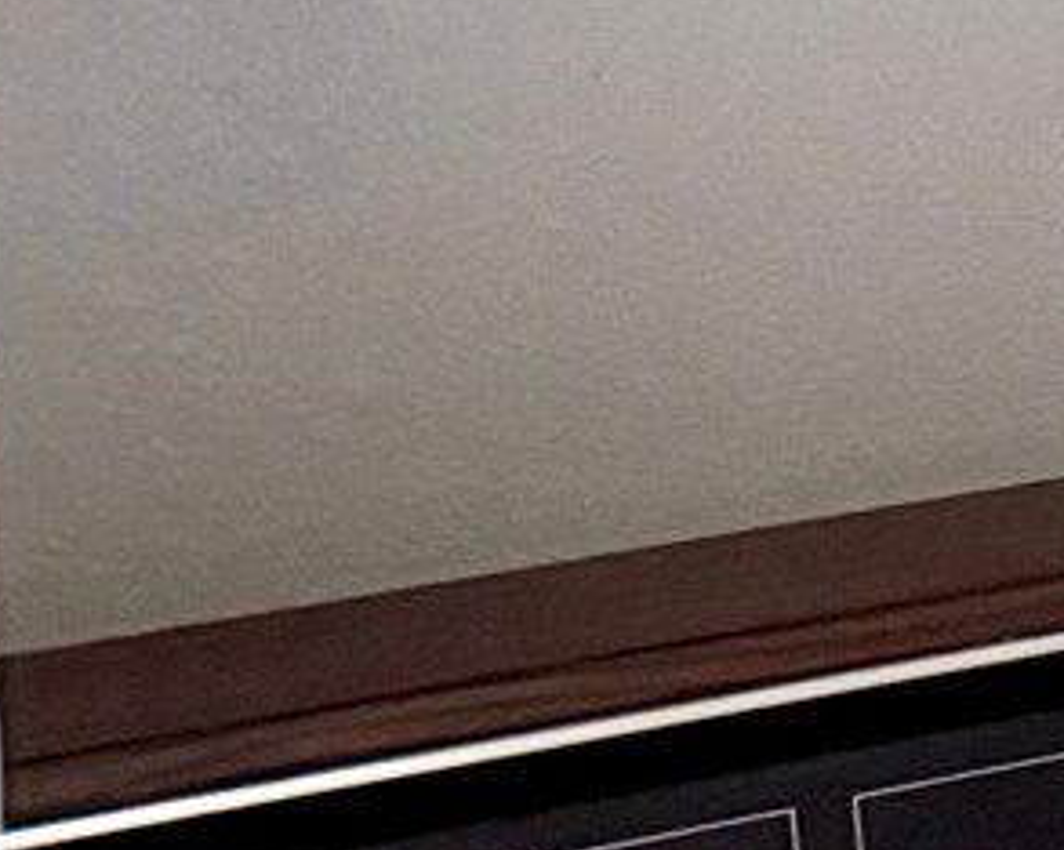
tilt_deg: -3.1
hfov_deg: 8.7
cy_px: -639
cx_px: 3606
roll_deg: +1.0
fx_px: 5161
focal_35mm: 164
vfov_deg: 9.0
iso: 800
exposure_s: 1/60
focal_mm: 6.76
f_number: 1.78
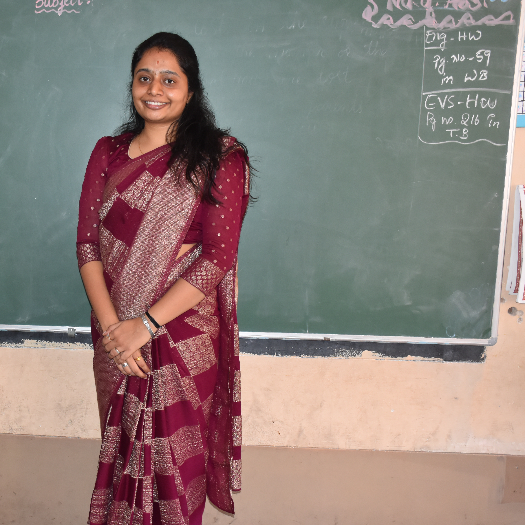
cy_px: 262
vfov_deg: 39.2
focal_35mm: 43
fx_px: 738
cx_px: 123
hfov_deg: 38.0
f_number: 5.6
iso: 800
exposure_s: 1/125
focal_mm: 22
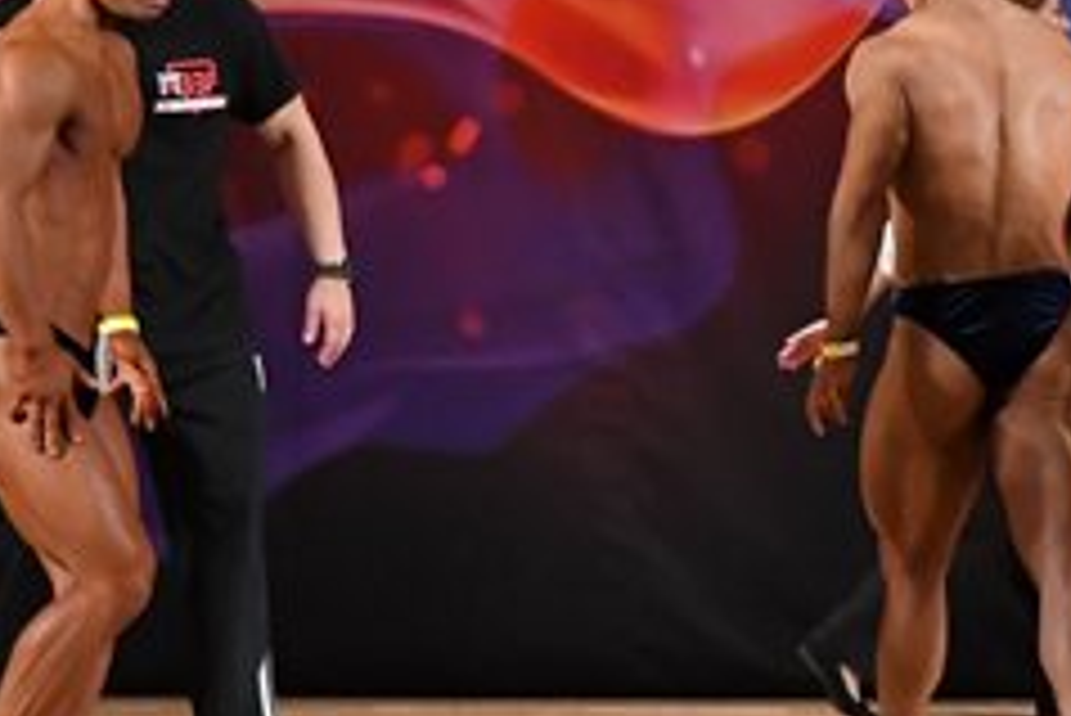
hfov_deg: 5.1
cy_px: 482
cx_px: 1217
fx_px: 11907
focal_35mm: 400
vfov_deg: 3.4
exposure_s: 1/400
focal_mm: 82
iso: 3200
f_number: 5.6
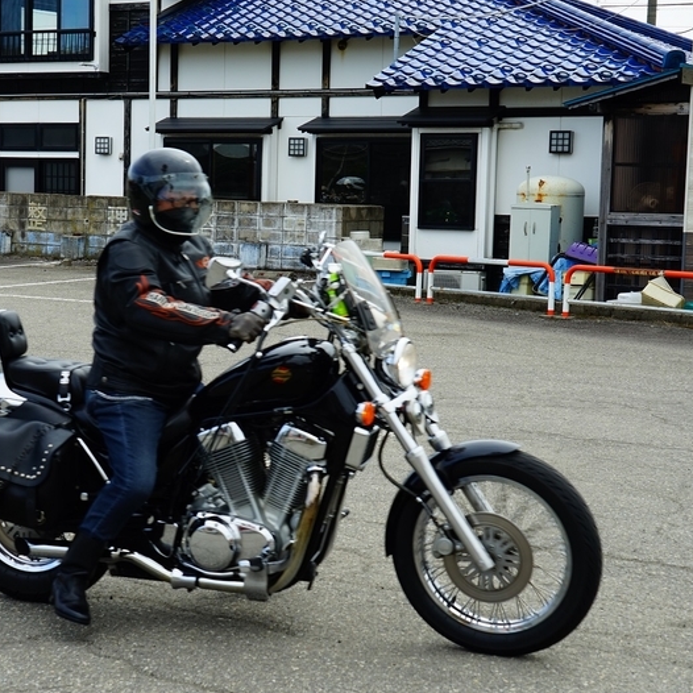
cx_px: 349
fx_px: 1200
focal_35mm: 53
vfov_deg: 32.2
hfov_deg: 32.2
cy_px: 345
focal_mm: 41
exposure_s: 1/200
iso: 100
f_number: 6.7
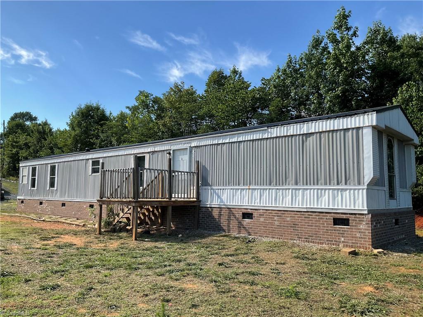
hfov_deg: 61.7
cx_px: 212
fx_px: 354
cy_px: 158
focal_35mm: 29
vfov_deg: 48.2
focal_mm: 3
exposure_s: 1/1168
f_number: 1.8
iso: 25
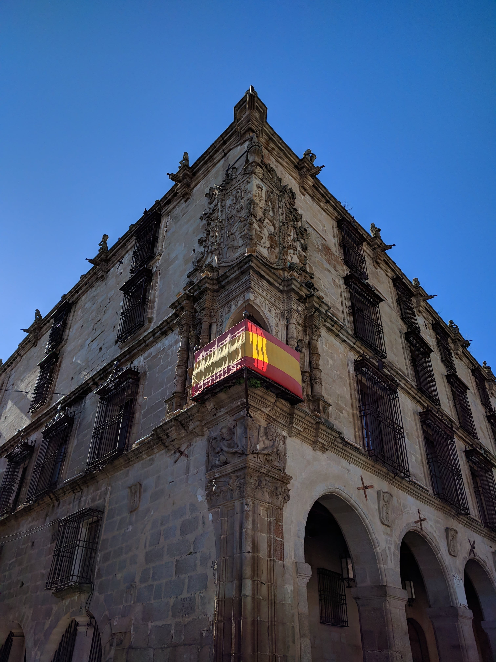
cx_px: 248
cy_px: 331
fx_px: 497
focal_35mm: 26
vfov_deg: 67.3
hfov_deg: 53.1
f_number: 2
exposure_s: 1/4386
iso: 84
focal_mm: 4.67
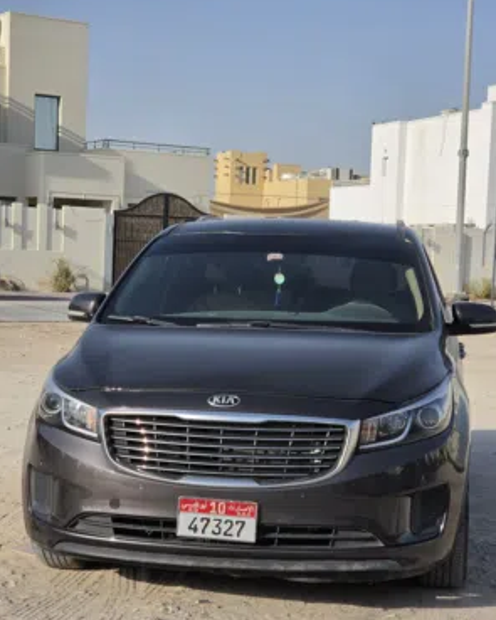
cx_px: 251
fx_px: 1340
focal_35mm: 73
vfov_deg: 26.1
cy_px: 311
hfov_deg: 21.0
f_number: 2.4
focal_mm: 7
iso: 25
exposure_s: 1/1300
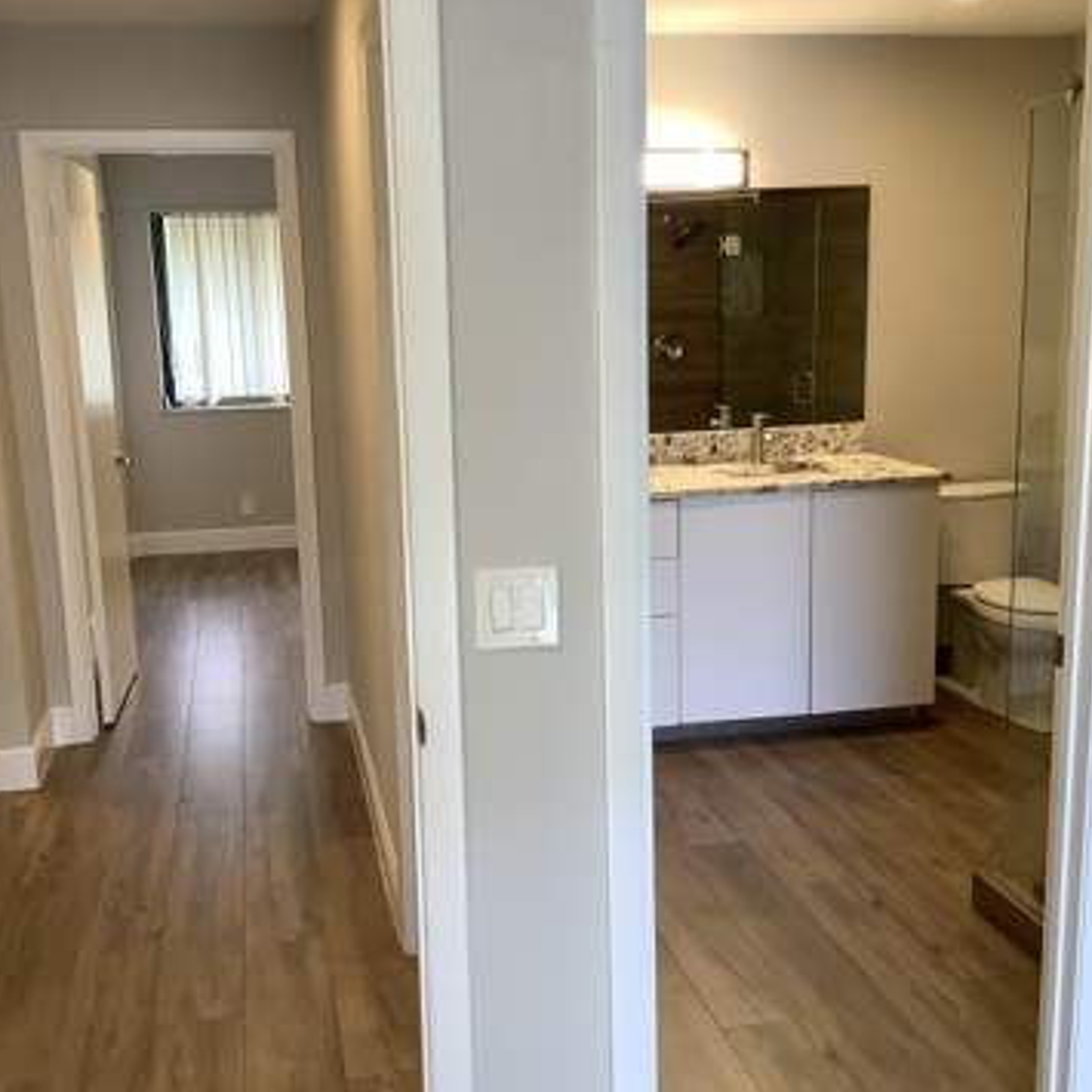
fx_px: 1321
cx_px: 492
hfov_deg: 44.9
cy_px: 543
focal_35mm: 37
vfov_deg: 44.9
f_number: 2.4
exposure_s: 1/50
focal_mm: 3.3
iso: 80
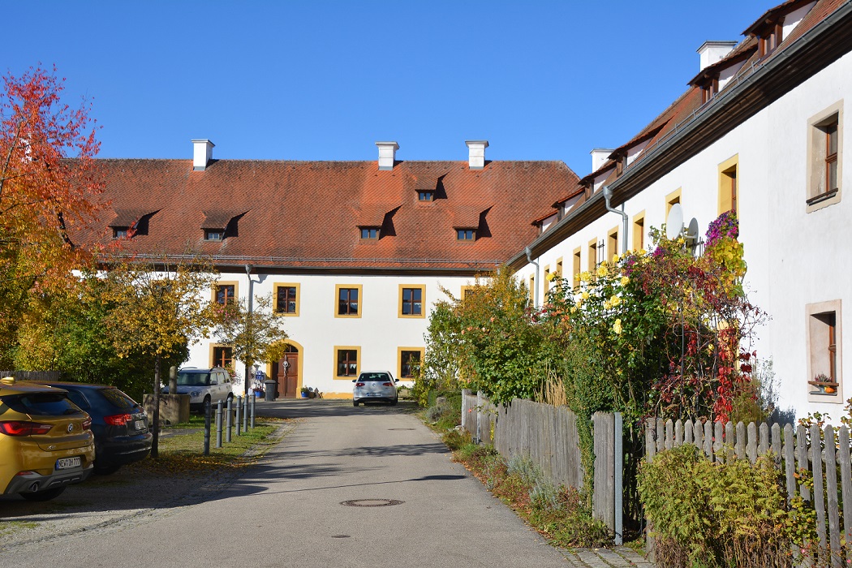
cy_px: 284
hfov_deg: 43.6
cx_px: 426
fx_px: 1065
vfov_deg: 29.9
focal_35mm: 45
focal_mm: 30
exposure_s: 1/320
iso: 100
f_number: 9
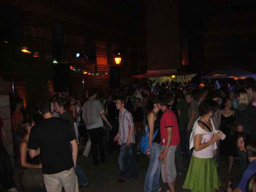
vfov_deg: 40.7
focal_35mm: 35
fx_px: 259
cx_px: 128
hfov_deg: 52.6
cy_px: 96
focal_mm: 5.8
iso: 400
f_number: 2.8
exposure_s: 1/60
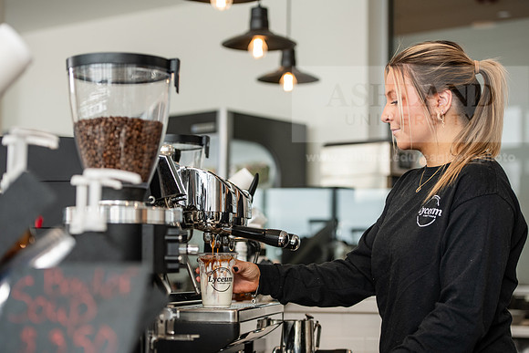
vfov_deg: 16.1
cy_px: 176
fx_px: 1249
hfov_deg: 23.9
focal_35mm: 85
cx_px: 264
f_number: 3.5
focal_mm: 85
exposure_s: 1/200
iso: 500
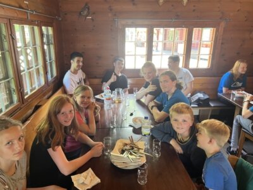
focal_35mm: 26
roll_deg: +1.3
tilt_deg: -17.0
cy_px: 95
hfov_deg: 67.3
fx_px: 190
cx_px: 126
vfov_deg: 53.1
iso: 200
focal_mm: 5.7
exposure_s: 1/50
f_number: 1.5
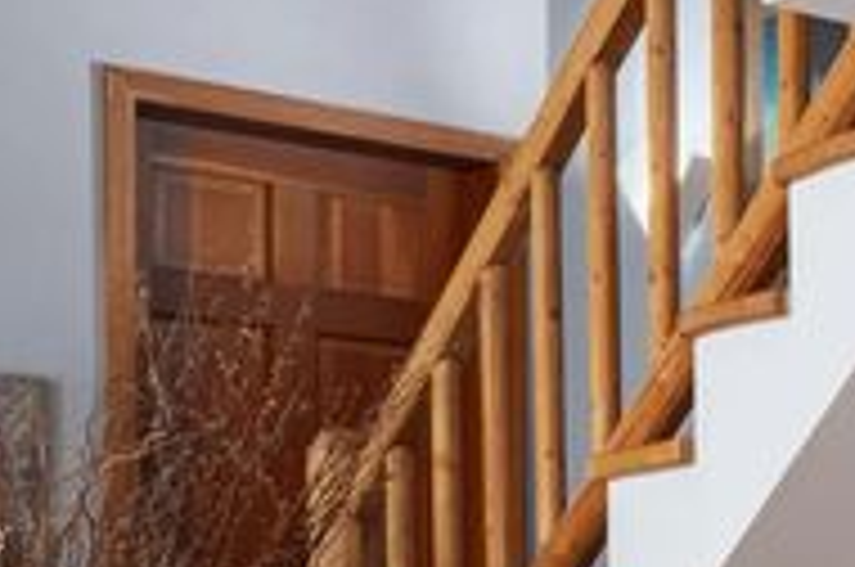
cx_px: 1580
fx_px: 2561
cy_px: 866
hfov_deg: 15.9
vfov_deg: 12.0
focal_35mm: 108
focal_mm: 20
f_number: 11
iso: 400
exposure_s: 1/160
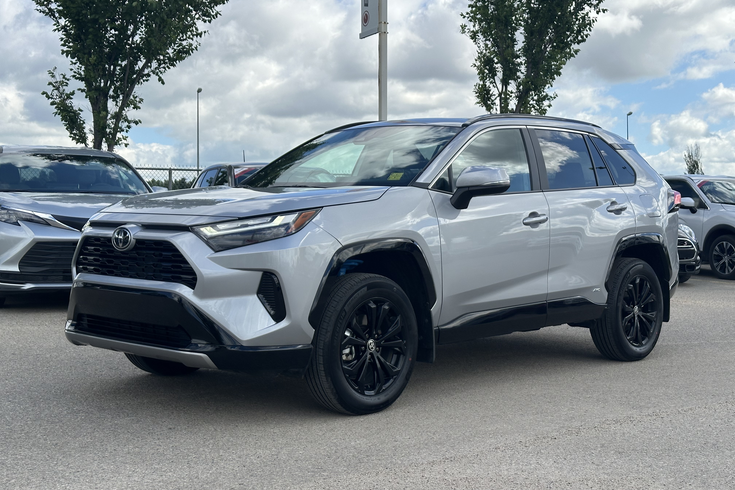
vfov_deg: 27.0
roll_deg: +0.3
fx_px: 1021
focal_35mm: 50
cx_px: 368
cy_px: 221
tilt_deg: +0.6
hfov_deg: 39.6
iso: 64
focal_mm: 6.86
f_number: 1.78
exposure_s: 1/4016
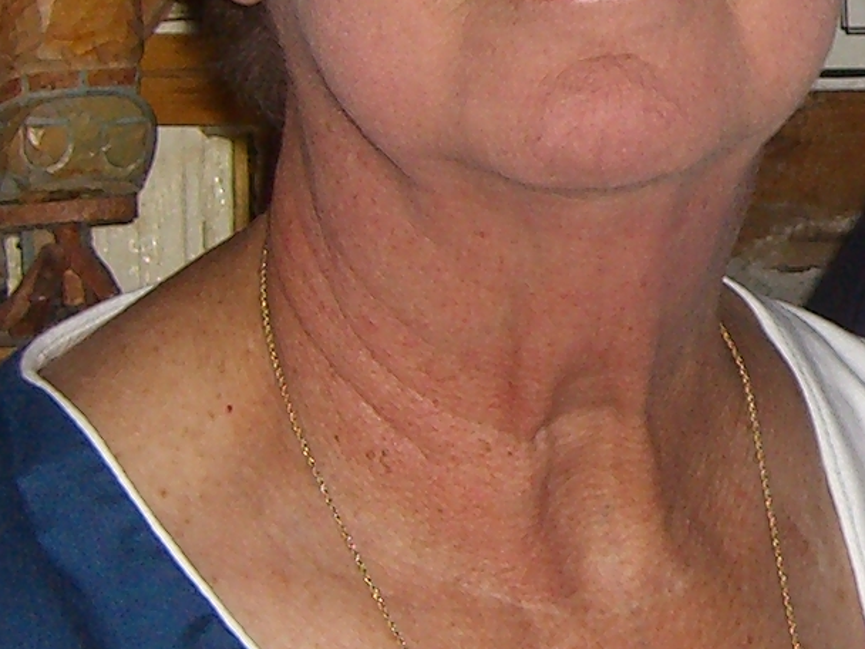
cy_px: 226
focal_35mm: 192
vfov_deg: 7.7
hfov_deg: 10.1
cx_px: 1169
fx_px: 4798
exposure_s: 1/60
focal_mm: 7.9
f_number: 2.8
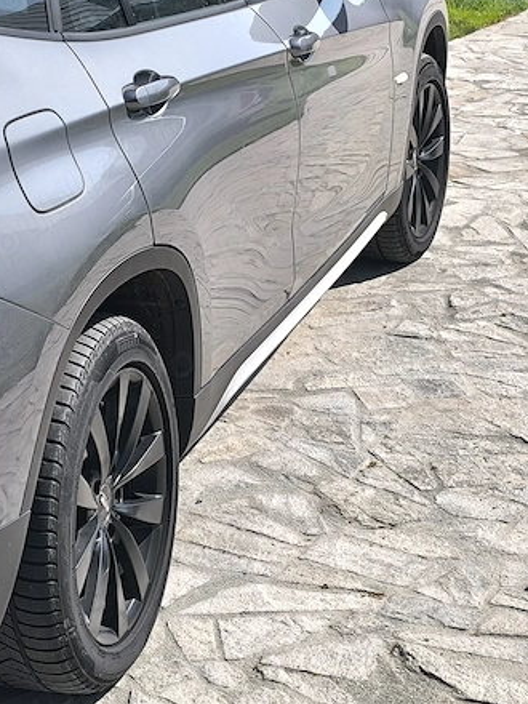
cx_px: 205
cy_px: 234
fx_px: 1810
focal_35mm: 89
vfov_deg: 21.9
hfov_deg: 16.6
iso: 50
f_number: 1.65
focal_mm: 6.14
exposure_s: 1/1127
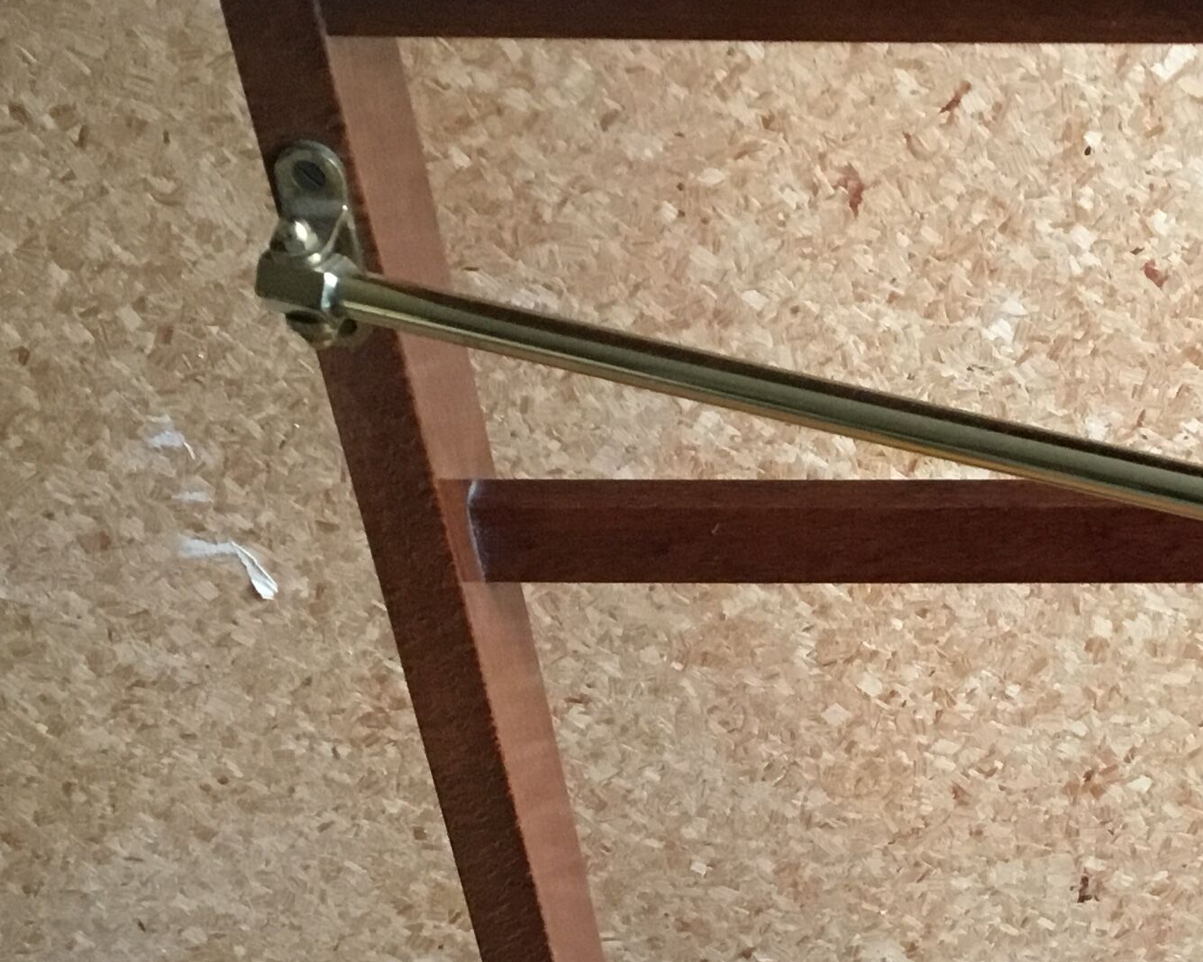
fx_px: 2635
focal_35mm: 74
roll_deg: +0.1
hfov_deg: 24.7
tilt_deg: -39.7
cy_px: 680
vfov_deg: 20.6
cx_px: 1146
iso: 125
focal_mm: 3.3
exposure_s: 1/30
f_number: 2.4
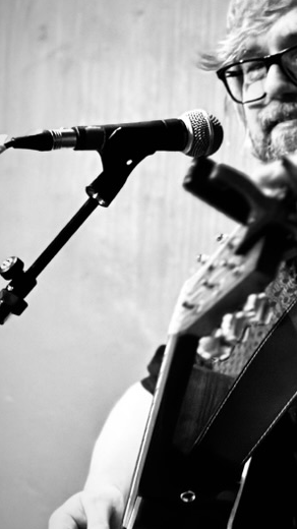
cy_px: 264
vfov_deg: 20.8
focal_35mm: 103
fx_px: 1444
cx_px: 389
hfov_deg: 11.4
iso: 800
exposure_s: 1/20
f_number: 1.78
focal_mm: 6.86
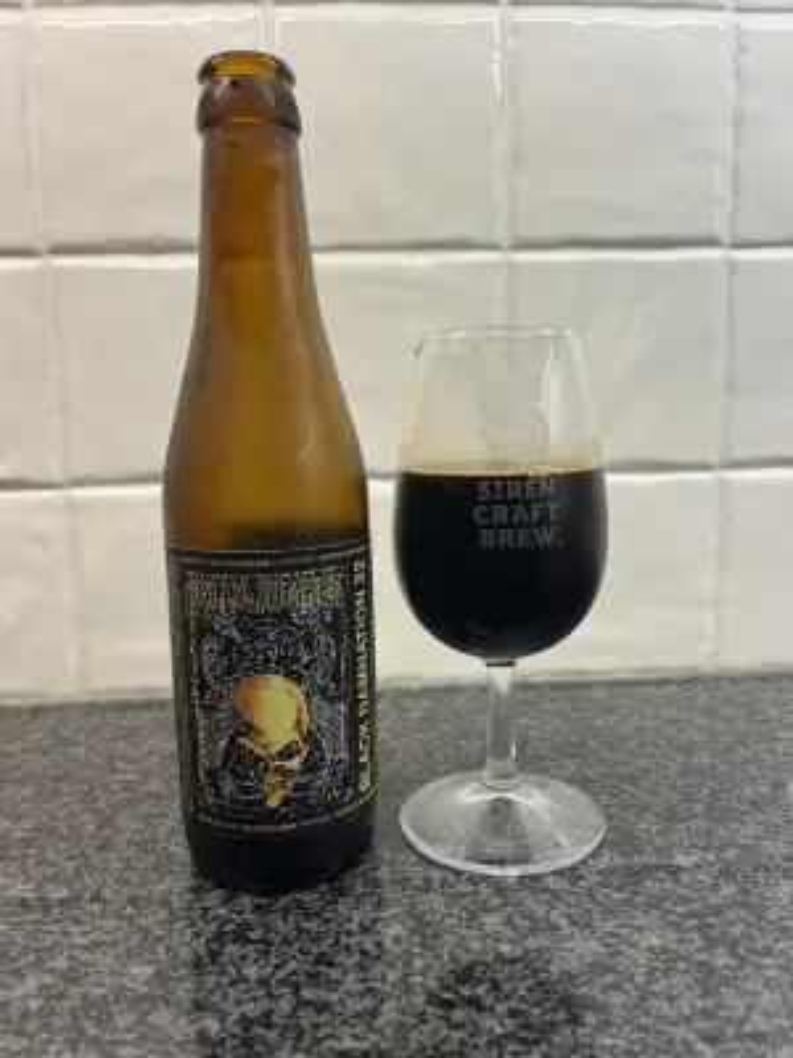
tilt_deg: -10.2
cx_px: 396
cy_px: 529
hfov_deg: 53.1
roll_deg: +1.6
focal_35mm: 26
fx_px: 794
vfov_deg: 67.3
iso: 64
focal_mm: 5.1
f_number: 1.6
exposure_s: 1/100
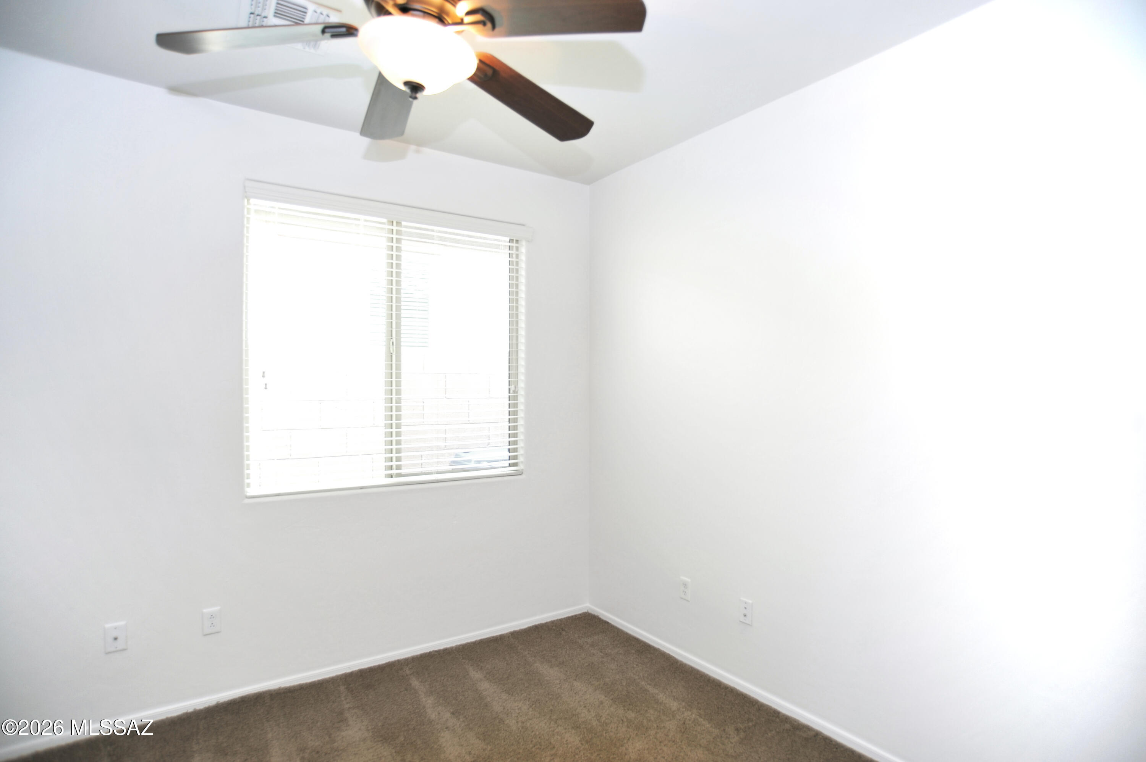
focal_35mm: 18
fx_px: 573
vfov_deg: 67.3
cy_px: 381
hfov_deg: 90.0
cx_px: 573
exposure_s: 1/30
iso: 200
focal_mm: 18
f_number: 4
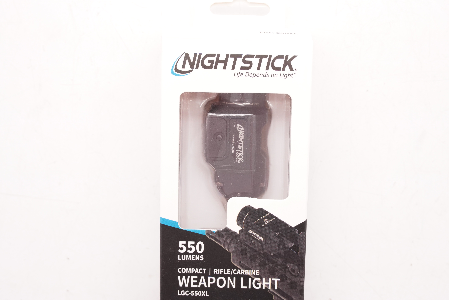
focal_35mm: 64
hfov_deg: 31.4
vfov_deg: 21.3
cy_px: 152
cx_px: 234
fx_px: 799
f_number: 5.6
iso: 640
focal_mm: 38
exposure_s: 1/125
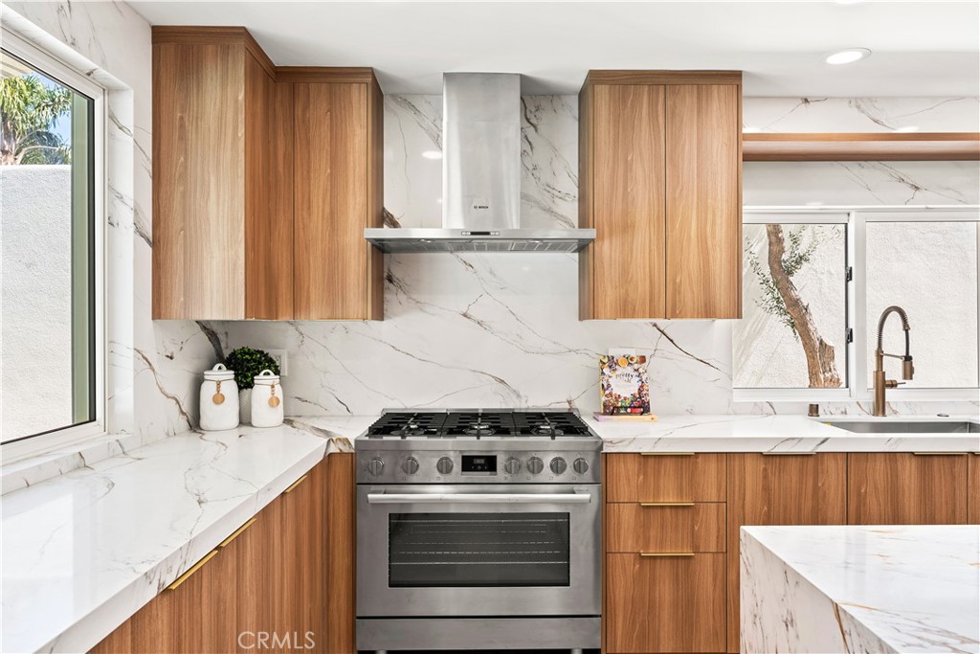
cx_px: 490
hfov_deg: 73.7
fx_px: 653
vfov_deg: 53.1
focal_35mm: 24
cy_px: 327
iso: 160
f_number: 8
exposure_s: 1/8
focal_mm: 24
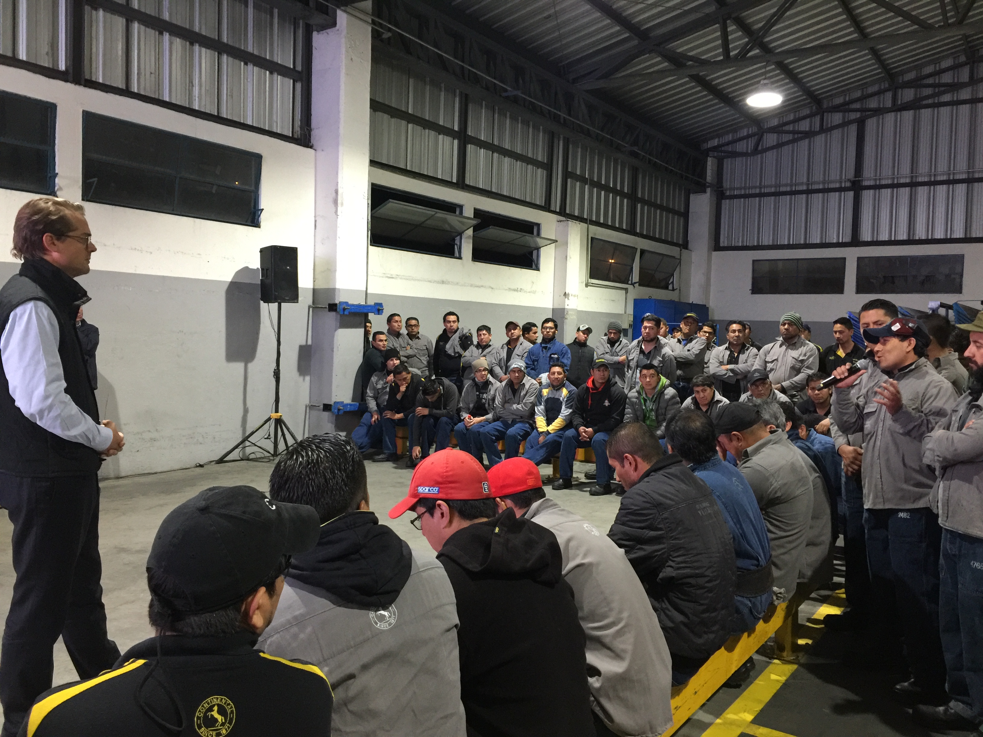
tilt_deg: -2.4
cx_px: 492
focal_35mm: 29
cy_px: 368
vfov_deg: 48.2
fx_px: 824
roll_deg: -2.1
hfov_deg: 61.7
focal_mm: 4.15
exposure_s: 1/15
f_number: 2.2
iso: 125
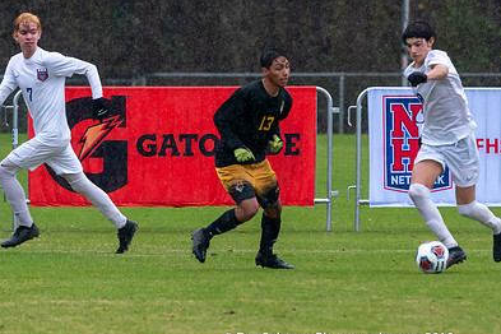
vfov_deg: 1.8
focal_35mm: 780
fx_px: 10854
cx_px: 420
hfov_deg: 2.6
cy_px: 181
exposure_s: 1/1000
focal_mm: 315
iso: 3200
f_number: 5.6
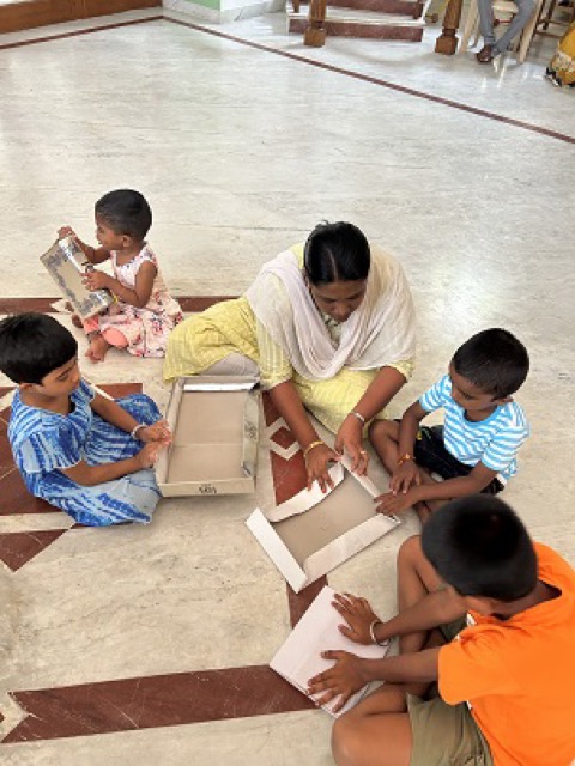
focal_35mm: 26
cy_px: 383
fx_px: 576
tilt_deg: -43.9
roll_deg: -5.3
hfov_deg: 53.1
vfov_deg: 67.3
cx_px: 288
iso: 125
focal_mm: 5.7
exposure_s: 1/50
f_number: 1.5
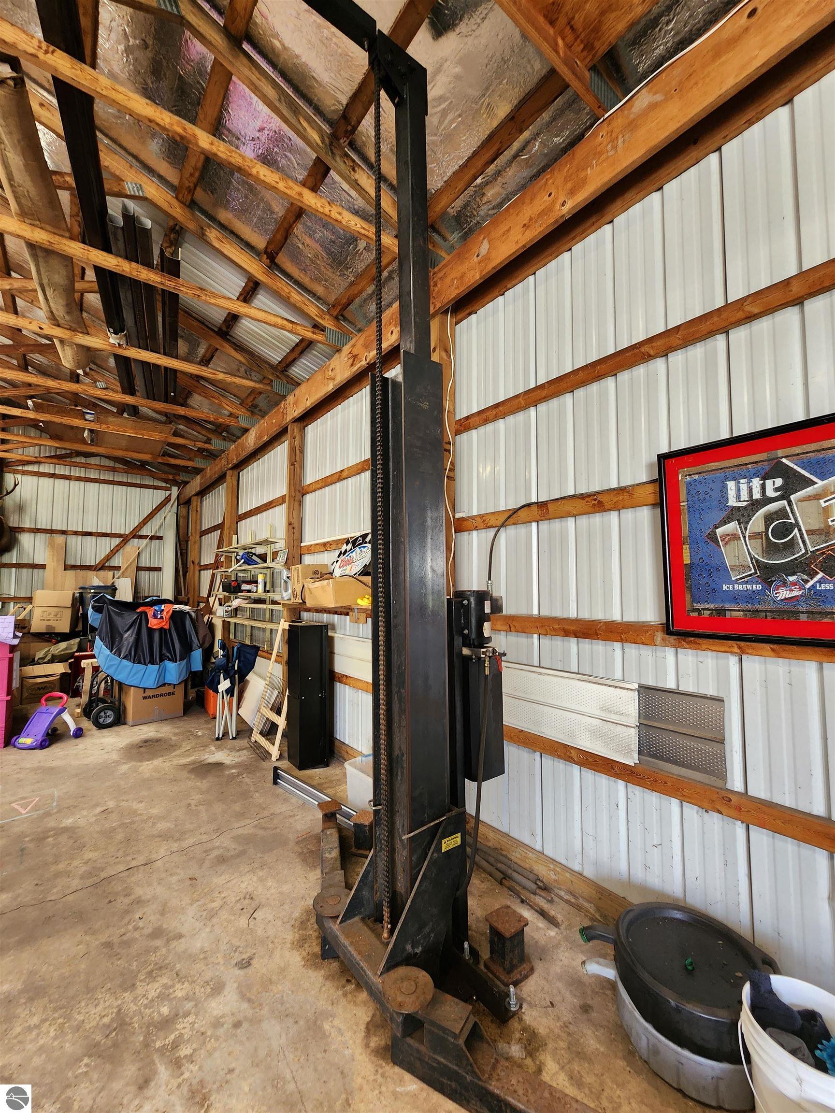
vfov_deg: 106.2
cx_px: 418
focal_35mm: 13
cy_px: 556
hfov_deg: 89.9
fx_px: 418
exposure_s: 1/60
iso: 200
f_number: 2.2
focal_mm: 2.2
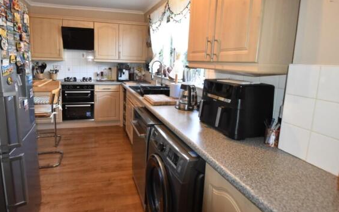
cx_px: 144
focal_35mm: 20
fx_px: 187
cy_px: 86
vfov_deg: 58.5
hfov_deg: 83.7
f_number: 5
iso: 1600
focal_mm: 11.5
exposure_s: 1/60
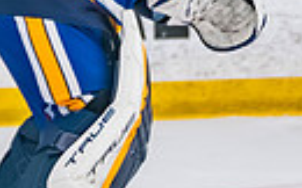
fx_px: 5765
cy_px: 15
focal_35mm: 701
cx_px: 192
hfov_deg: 3.0
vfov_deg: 1.9
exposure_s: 1/640
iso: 2000
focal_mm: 102
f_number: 2.8
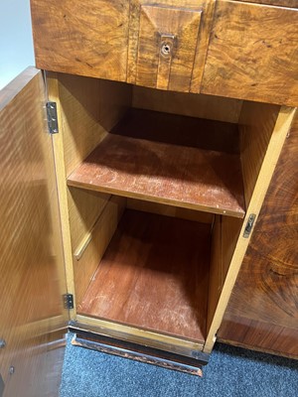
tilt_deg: -32.9
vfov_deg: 67.3
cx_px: 149
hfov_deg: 53.1
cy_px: 198
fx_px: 298
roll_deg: -5.6
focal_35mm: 26
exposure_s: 1/50
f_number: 1.6
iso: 320
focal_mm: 5.1
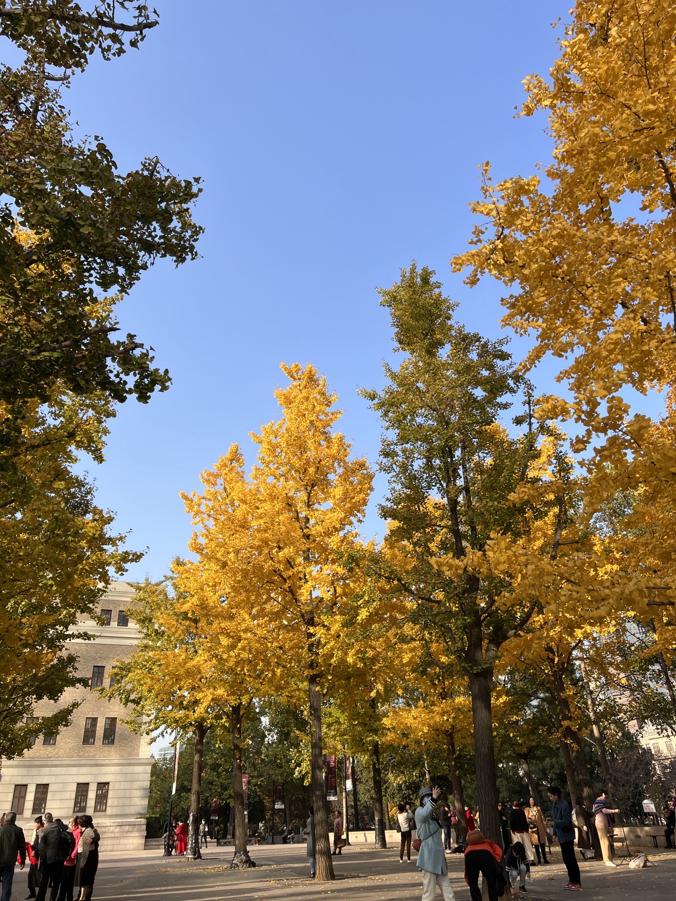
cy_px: 450
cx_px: 338
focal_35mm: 26
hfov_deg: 53.1
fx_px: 677
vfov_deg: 67.3
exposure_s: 1/1838
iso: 50
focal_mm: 5.7
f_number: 1.5
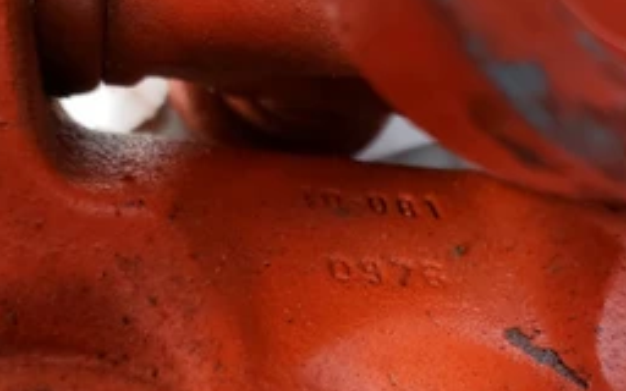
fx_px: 734
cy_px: 320
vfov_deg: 29.1
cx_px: 369
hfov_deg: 46.0
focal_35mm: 43
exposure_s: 1/15
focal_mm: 4.3
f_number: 1.5
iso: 250
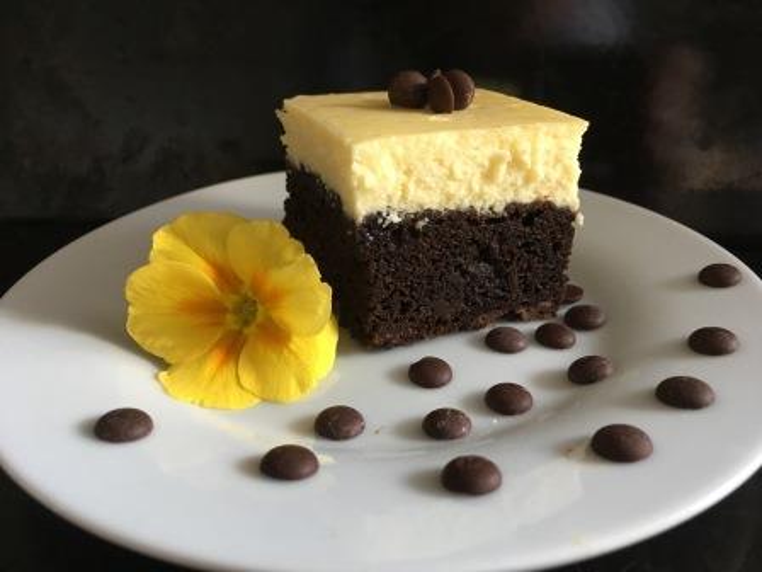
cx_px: 381
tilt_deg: -27.3
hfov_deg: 61.7
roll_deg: +0.6
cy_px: 286
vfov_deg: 48.2
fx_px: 638
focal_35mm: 29
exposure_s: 1/33
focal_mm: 4.15
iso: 125
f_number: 2.2
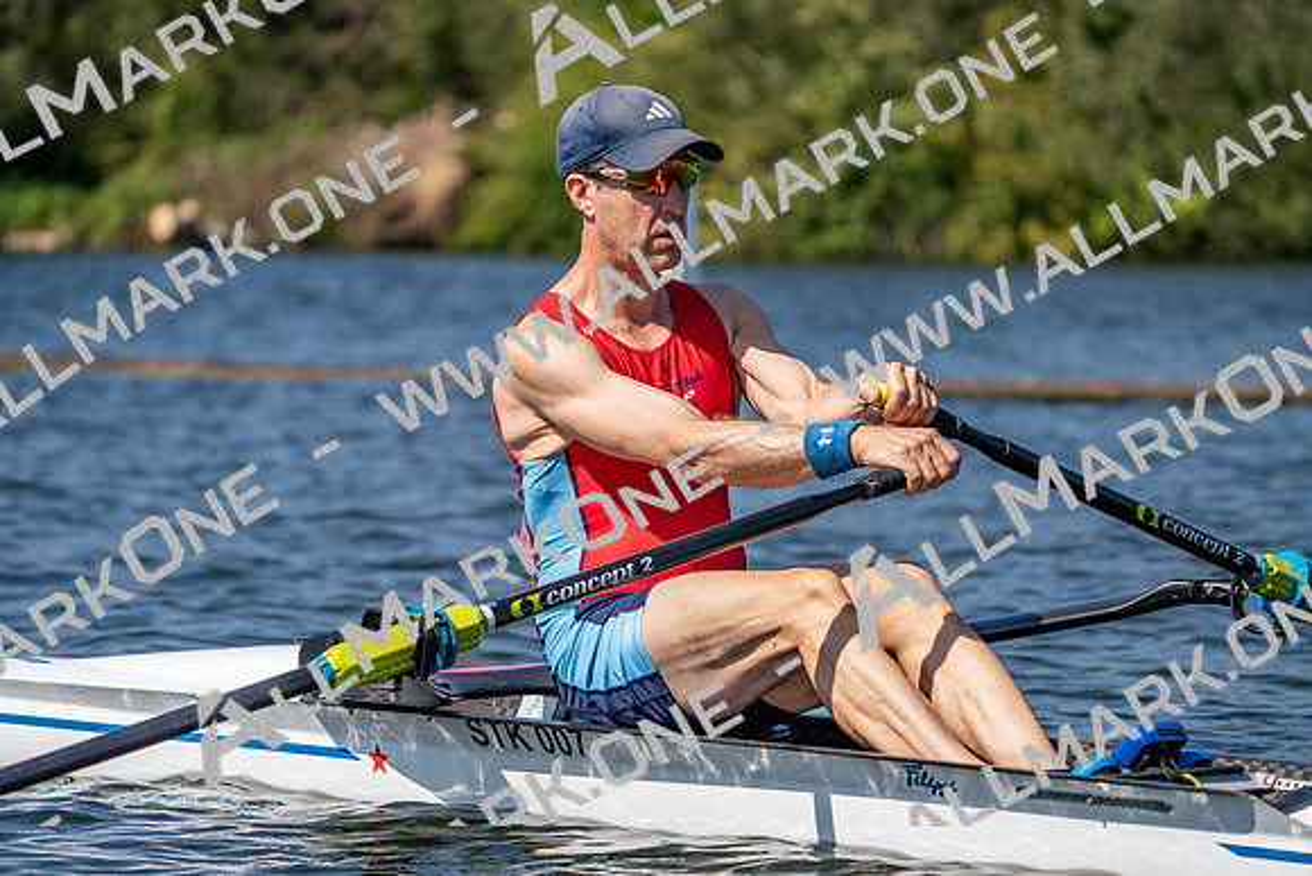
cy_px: 438
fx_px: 7290
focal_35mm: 200
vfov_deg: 6.9
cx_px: 656
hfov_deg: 10.3
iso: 200
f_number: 5.6
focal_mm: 200
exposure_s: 1/2000
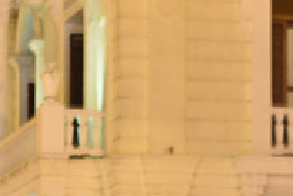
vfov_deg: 4.0
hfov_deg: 5.8
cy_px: 342
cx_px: -489
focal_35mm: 339
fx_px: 2760
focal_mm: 29
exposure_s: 5
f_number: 5.6
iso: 100
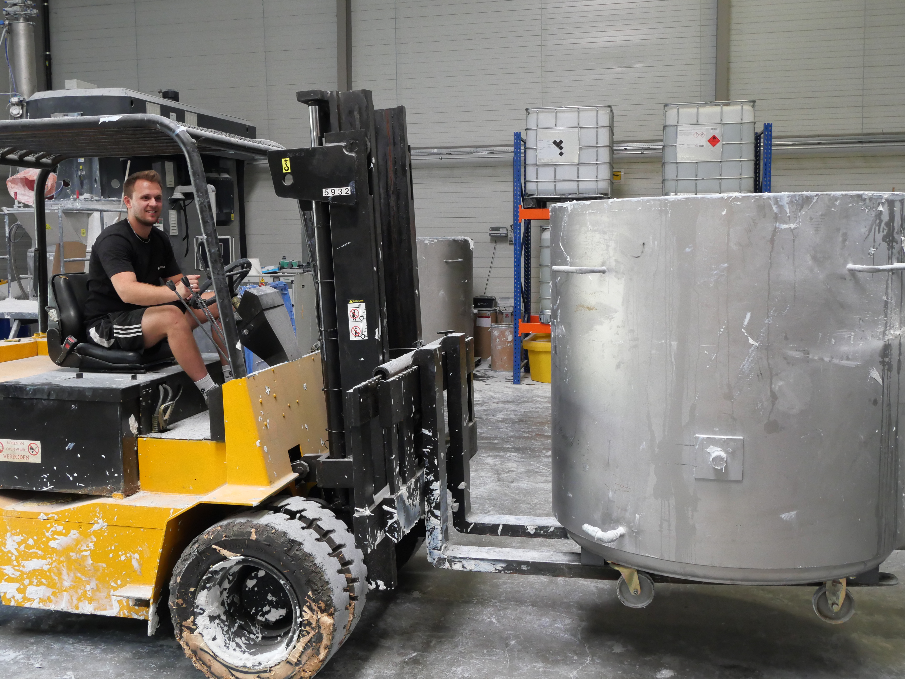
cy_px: 330
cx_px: 406
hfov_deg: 50.1
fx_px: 967
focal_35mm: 37
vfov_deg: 38.7
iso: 1250
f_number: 5.6
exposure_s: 1/60
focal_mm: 16
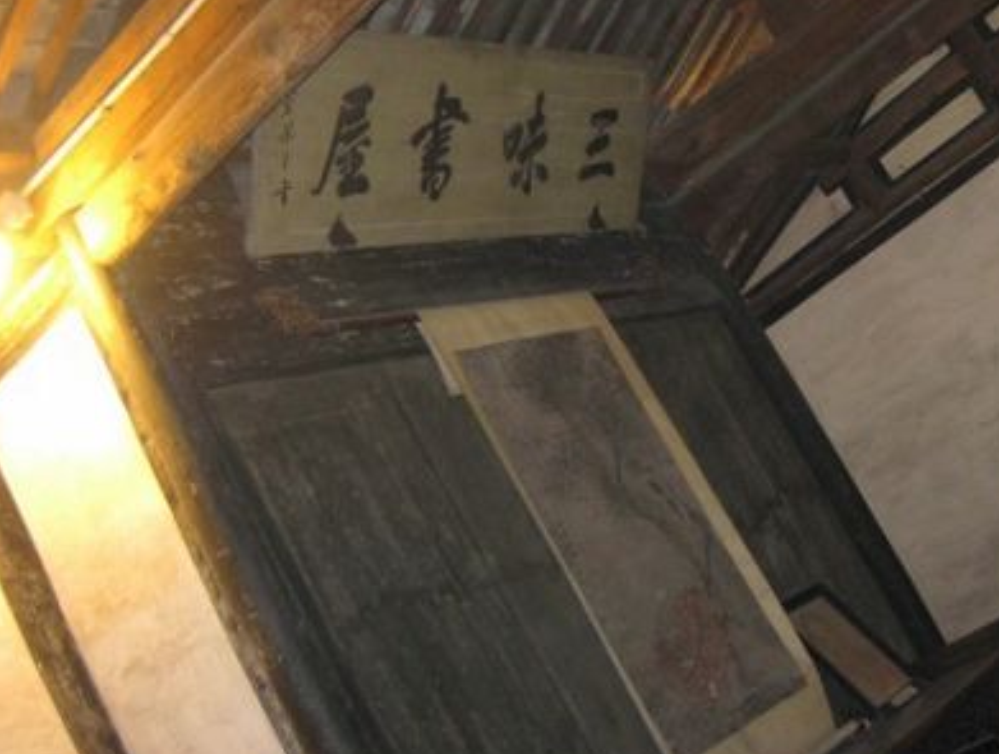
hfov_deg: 36.3
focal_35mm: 52
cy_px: 378
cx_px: 675
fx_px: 1504
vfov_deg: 28.1
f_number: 2.8
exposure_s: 1/7
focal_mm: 6.2
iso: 200
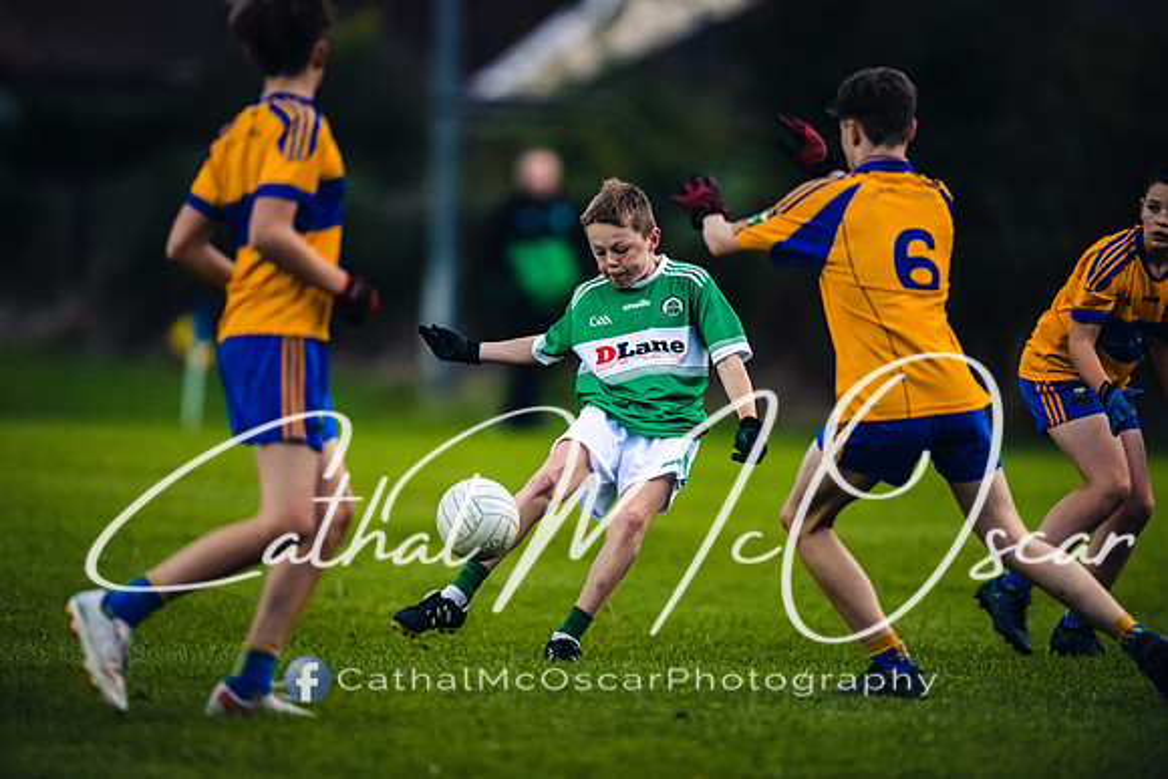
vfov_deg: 3.4
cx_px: 584
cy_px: 390
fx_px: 12980
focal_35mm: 400
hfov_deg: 5.2
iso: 3200
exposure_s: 1/640
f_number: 2.8
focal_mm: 400
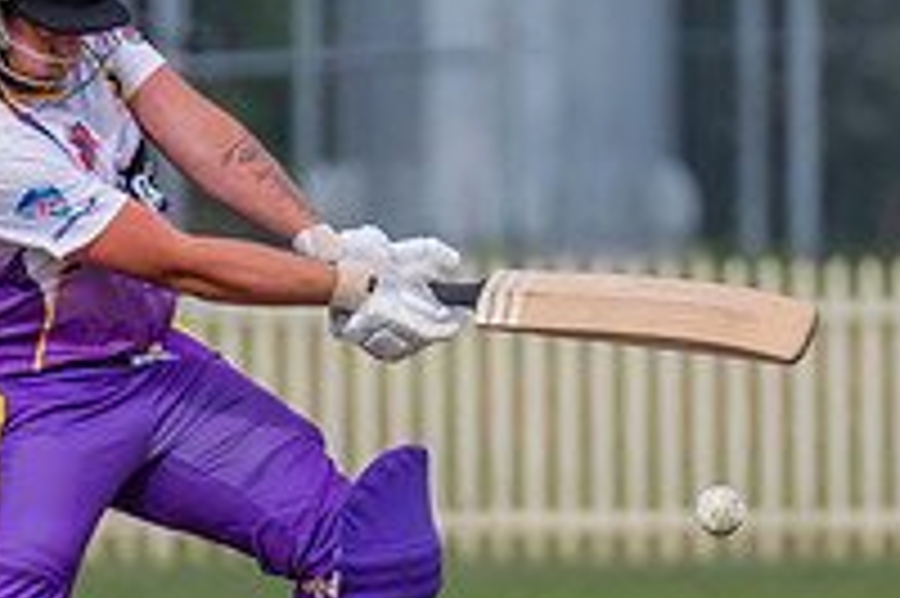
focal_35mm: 1586
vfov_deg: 0.9
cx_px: 162
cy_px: 362
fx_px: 39616
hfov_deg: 1.3
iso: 800
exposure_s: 1/2500
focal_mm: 500
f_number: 5.6
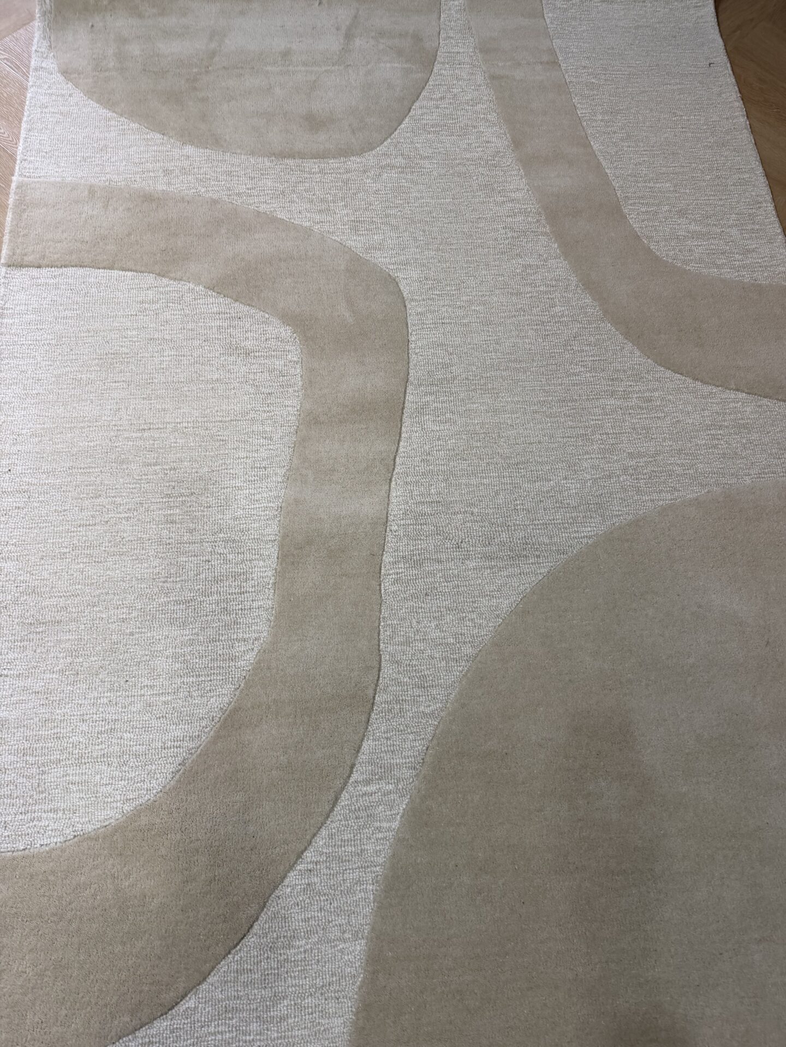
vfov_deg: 71.6
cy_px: 524
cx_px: 393
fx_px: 727
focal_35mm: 24
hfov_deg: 56.8
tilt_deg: -67.6
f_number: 1.78
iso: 160
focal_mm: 6.76
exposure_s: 1/50
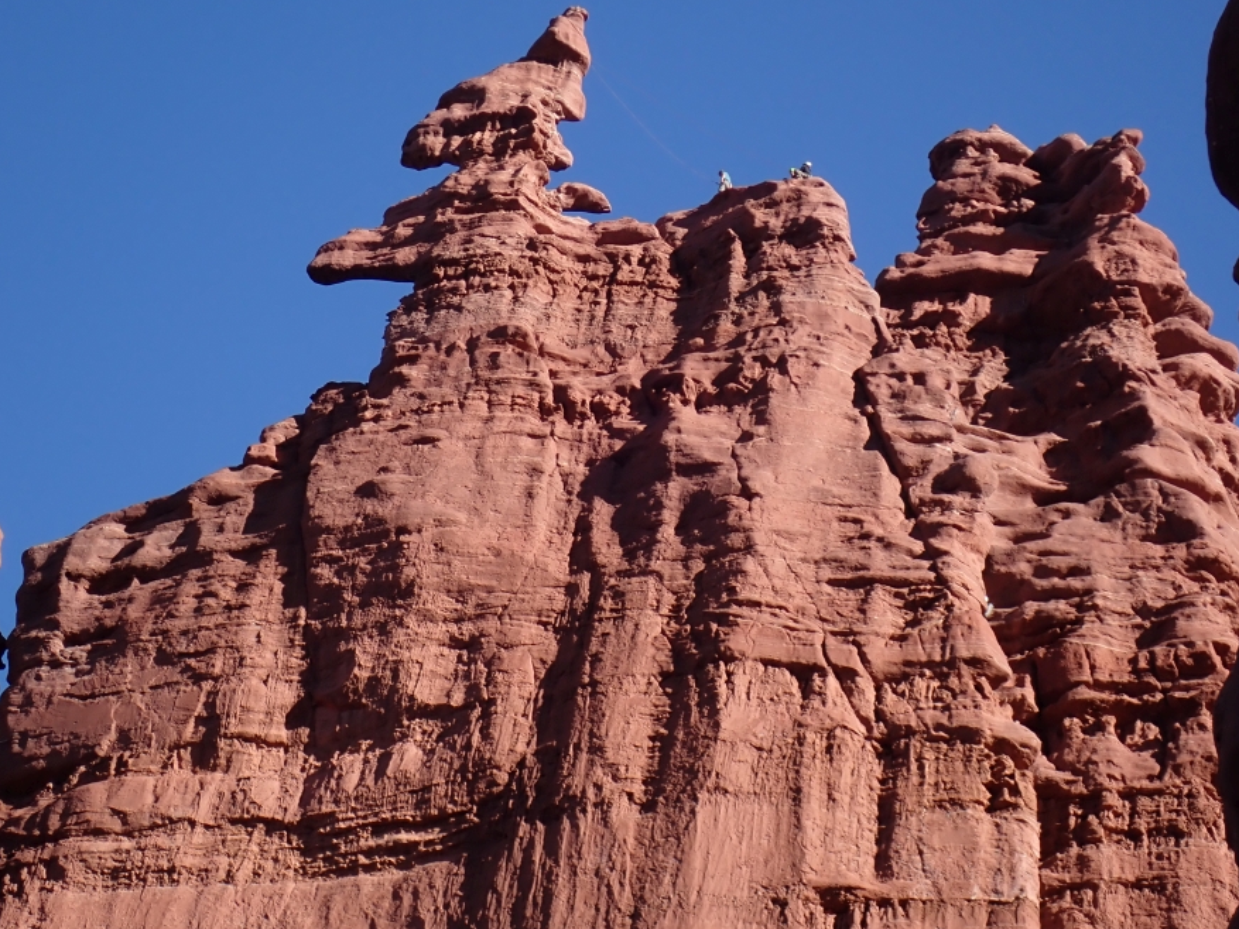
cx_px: 651
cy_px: 443
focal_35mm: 114
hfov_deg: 17.3
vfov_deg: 13.0
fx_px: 4081
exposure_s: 1/320
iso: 100
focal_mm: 18
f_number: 4.9
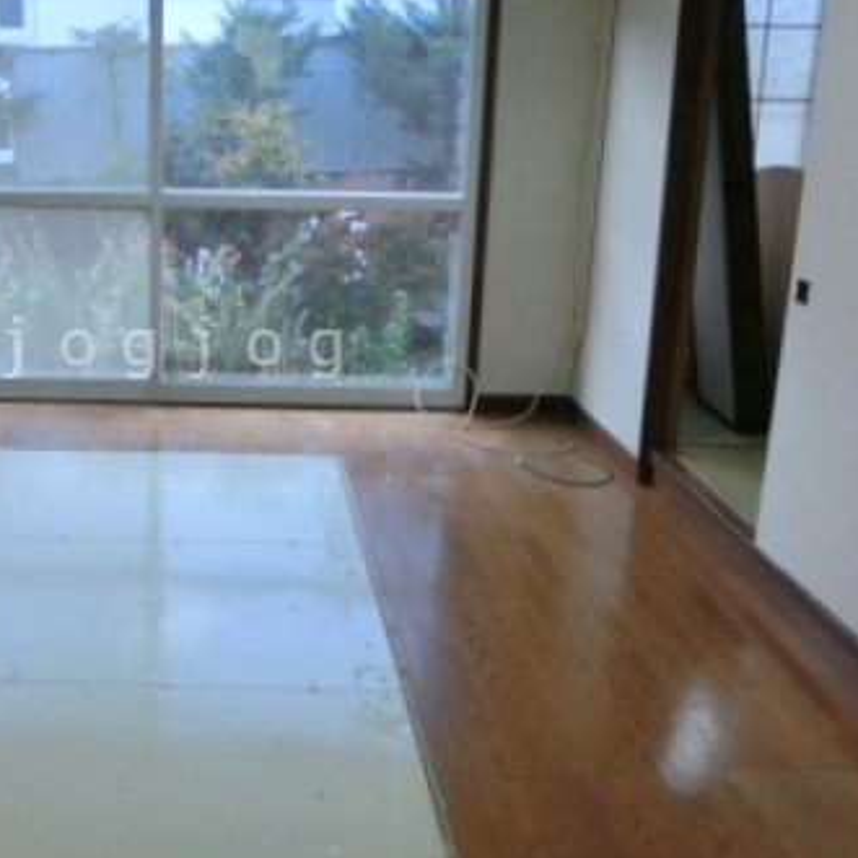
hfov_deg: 39.4
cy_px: 347
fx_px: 1150
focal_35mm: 41
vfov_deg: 40.8
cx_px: 179
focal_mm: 4.24
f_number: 3
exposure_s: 1/125
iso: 320
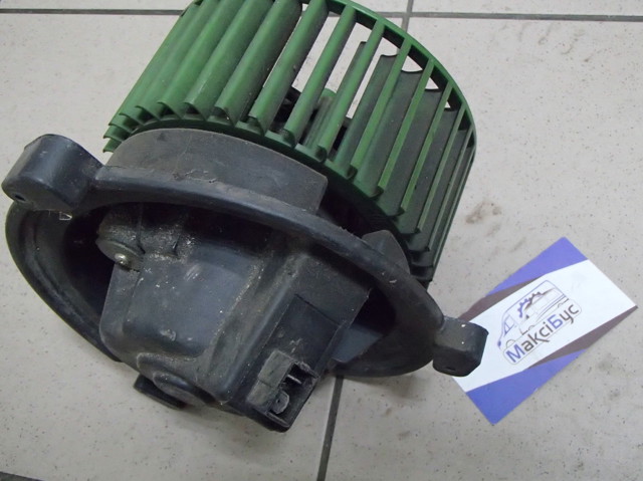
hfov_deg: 50.2
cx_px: 322
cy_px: 240
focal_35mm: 37
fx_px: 687
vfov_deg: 38.6
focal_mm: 6.64
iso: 1600
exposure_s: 1/20
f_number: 4.7
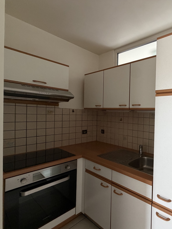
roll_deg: -2.0
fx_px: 126
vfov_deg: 84.7
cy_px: 116
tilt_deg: -1.1
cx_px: 149
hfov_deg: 60.1
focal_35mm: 19
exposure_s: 1/71
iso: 320
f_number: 2.2
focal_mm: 2.22
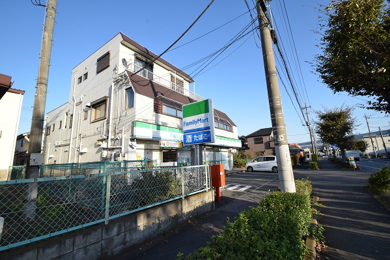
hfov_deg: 100.4
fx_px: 163
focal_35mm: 15
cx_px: 195
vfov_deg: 77.4
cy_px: 130
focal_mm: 10
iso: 1600
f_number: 13
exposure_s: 1/640
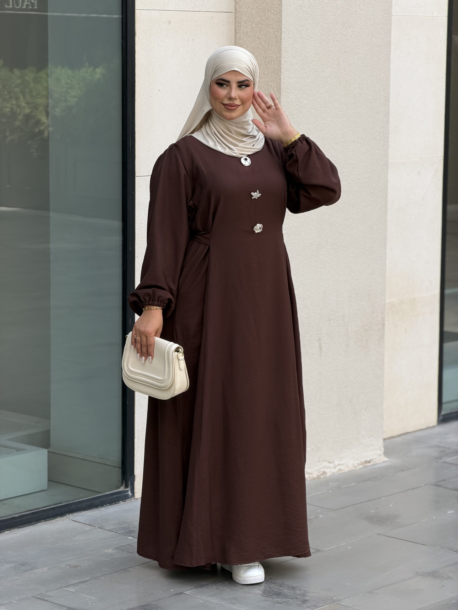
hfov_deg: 14.8
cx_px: 229
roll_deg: -1.1
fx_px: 1764
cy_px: 305
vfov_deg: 19.6
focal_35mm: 100
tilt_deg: -8.3
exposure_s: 1/270
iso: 50
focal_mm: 16.89
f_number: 2.8
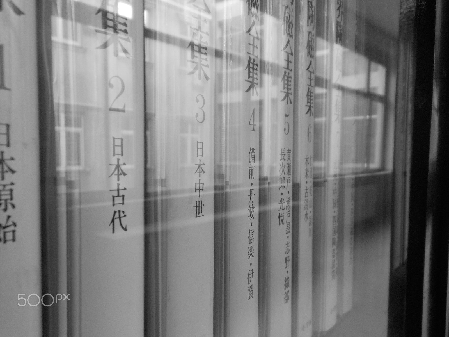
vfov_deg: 48.2
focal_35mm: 29
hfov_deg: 61.7
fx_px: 376
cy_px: 168
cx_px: 224
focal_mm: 5.2
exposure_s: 1/30
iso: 400
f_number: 3.3
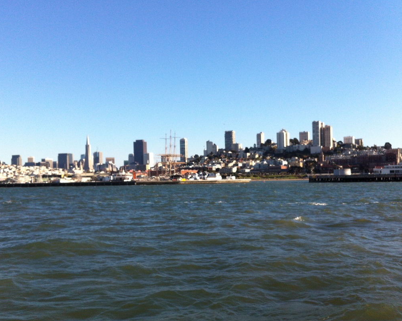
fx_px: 523
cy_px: 176
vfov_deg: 34.1
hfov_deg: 42.0
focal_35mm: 44
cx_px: 206
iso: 80
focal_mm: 3.85
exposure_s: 1/1060
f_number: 2.8
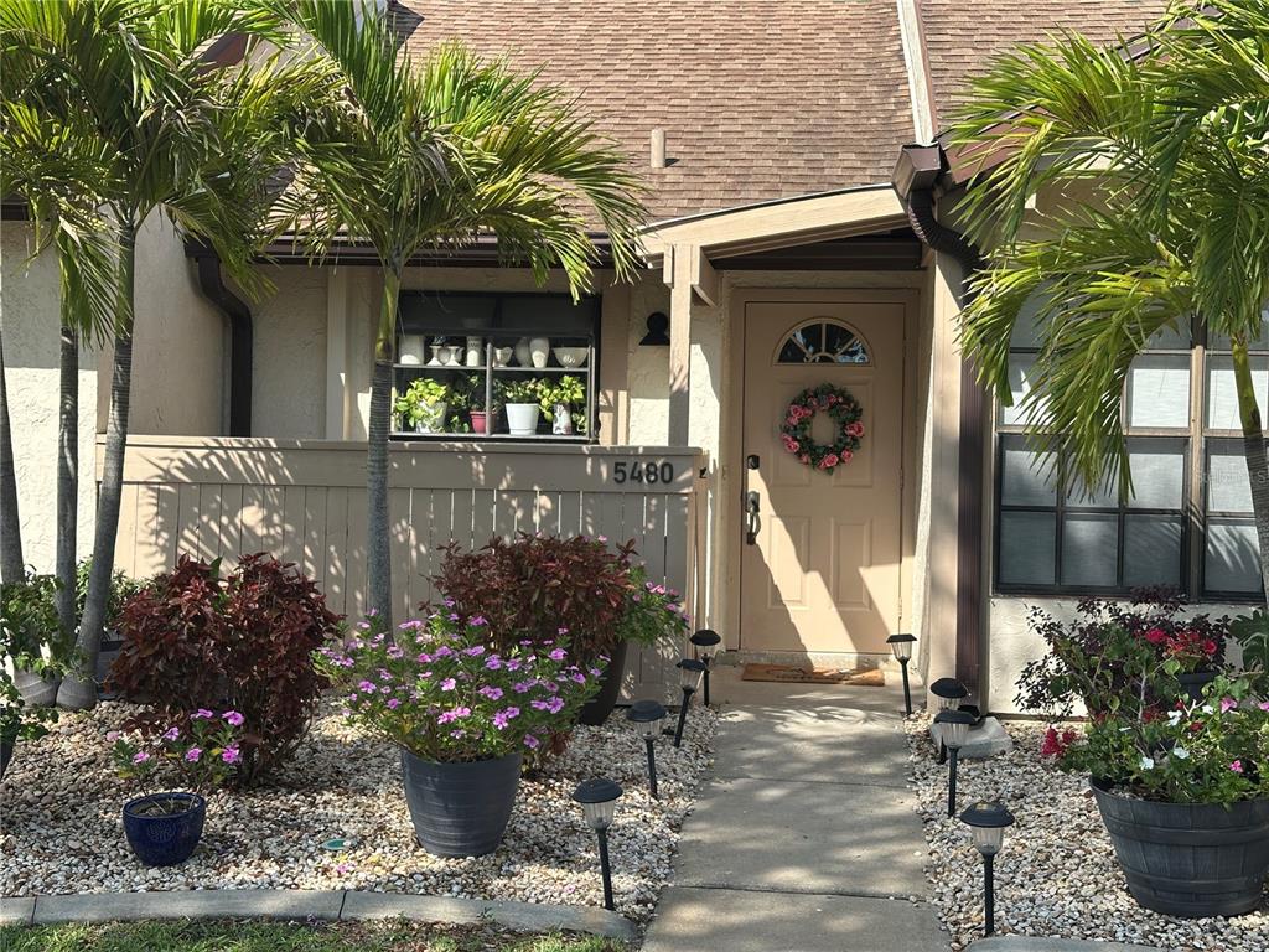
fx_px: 1760
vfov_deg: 30.3
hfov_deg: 39.7
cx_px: 634
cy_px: 476
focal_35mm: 48
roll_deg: -1.5
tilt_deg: -1.0
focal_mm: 6.86
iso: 64
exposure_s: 1/2160
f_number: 1.78
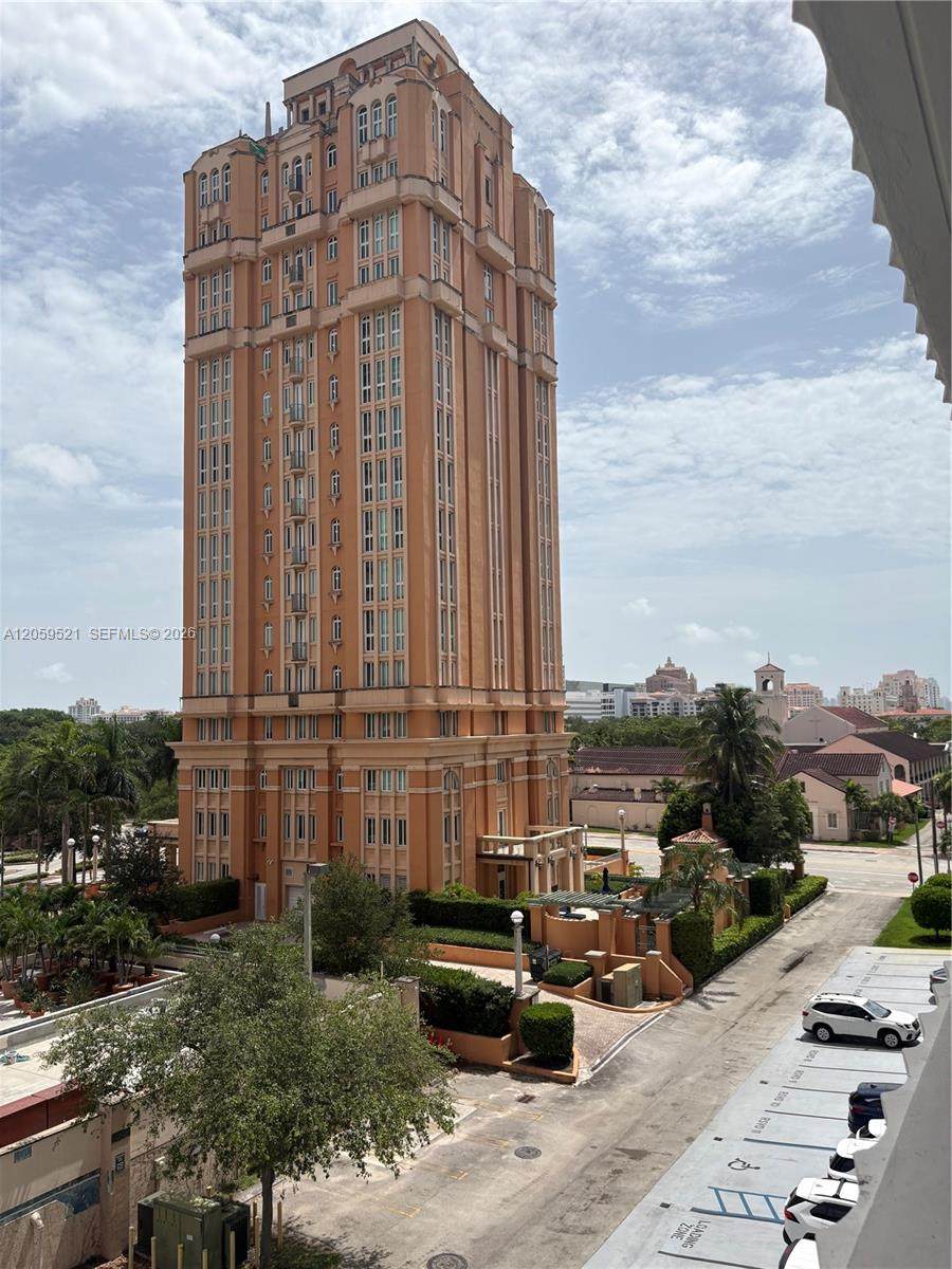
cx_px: 476
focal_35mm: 26
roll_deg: +1.0
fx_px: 953
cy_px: 634
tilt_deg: +5.6
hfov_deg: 53.1
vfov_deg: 67.3
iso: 50
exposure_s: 1/5814
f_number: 1.6
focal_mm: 5.96
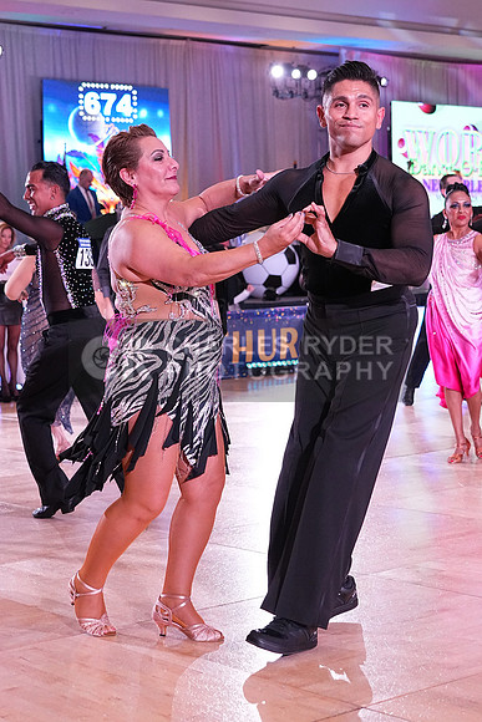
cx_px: 241
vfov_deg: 30.1
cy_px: 361
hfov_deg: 20.3
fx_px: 1345
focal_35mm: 67
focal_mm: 45
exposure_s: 1/400
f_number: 4.5
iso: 3200
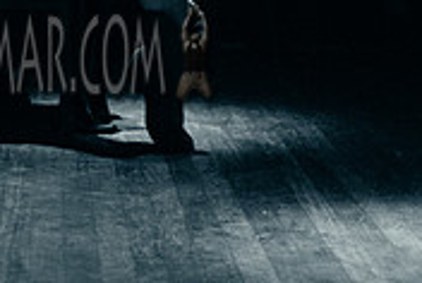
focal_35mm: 173
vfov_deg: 7.8
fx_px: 2031
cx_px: 14
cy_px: -174
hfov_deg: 11.8
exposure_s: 1/400
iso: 5000
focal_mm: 50
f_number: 1.8
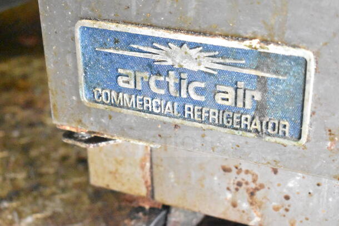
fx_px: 650
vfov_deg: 19.7
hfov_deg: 29.2
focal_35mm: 69
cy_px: 113
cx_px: 170
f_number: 5.3
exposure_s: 1/60
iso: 25600
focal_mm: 46
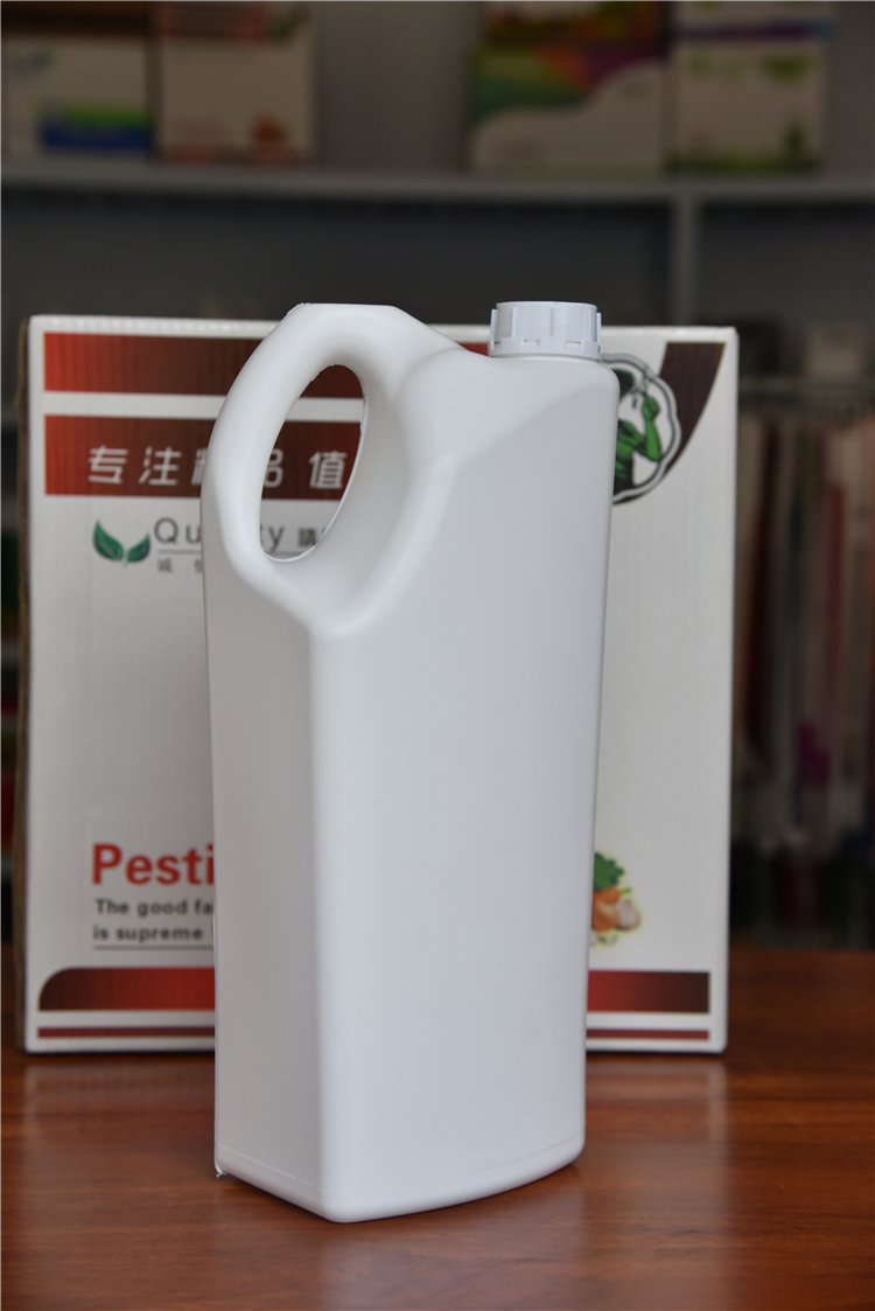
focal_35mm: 58
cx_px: 438
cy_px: 656
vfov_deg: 34.5
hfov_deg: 23.4
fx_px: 2112
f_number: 5
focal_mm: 58
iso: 1000
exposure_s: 1/400
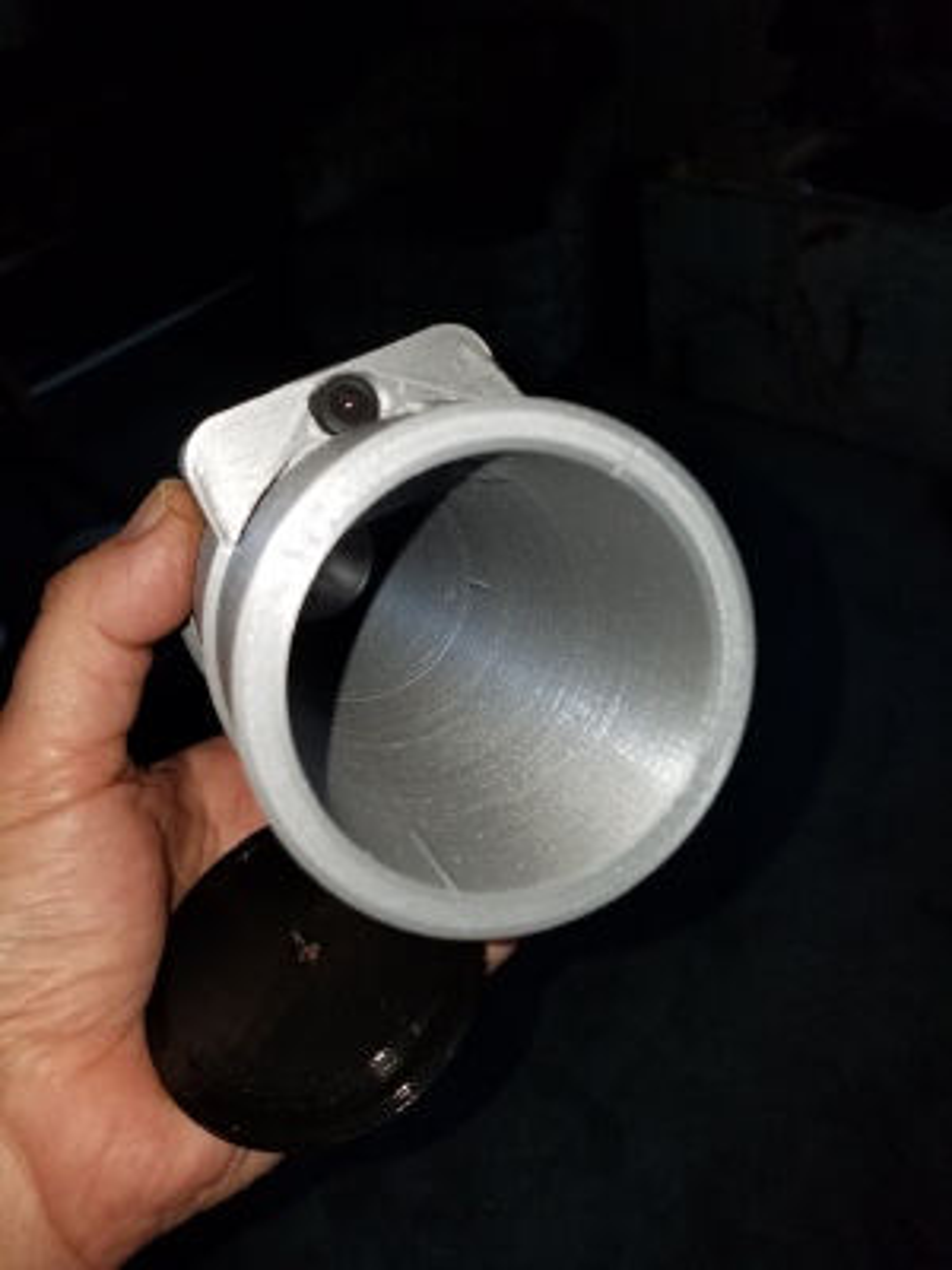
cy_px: 635
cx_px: 476
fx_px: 953
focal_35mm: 26
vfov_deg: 67.3
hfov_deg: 53.1
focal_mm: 4.2
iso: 50
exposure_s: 1/210
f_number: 1.7
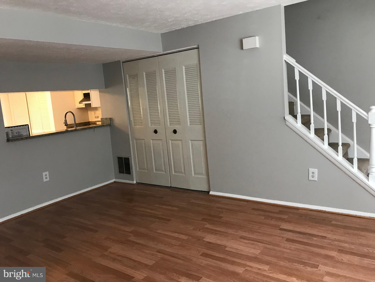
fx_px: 303
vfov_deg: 49.7
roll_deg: +4.6
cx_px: 188
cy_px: 141
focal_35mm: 28
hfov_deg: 63.4
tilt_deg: -8.8
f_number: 1.8
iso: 40
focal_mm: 3.99
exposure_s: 1/30
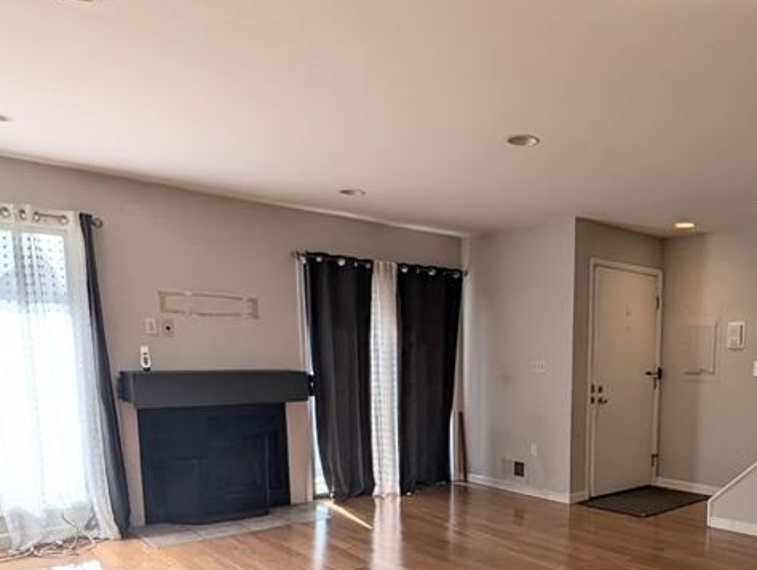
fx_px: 613
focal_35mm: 28
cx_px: 559
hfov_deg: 60.2
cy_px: 453
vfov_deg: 47.3
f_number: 2.2
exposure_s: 1/395
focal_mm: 1.95
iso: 61
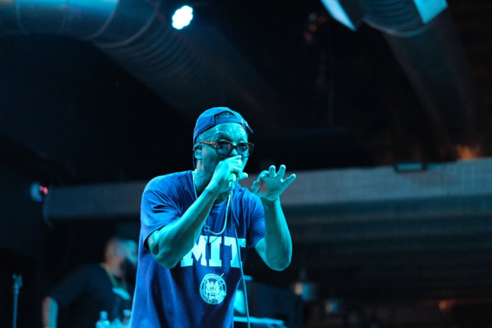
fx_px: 1148
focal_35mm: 84
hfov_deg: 24.2
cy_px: 164
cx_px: 246
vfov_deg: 16.3
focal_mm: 56
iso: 8000
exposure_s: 1/160
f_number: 1.4
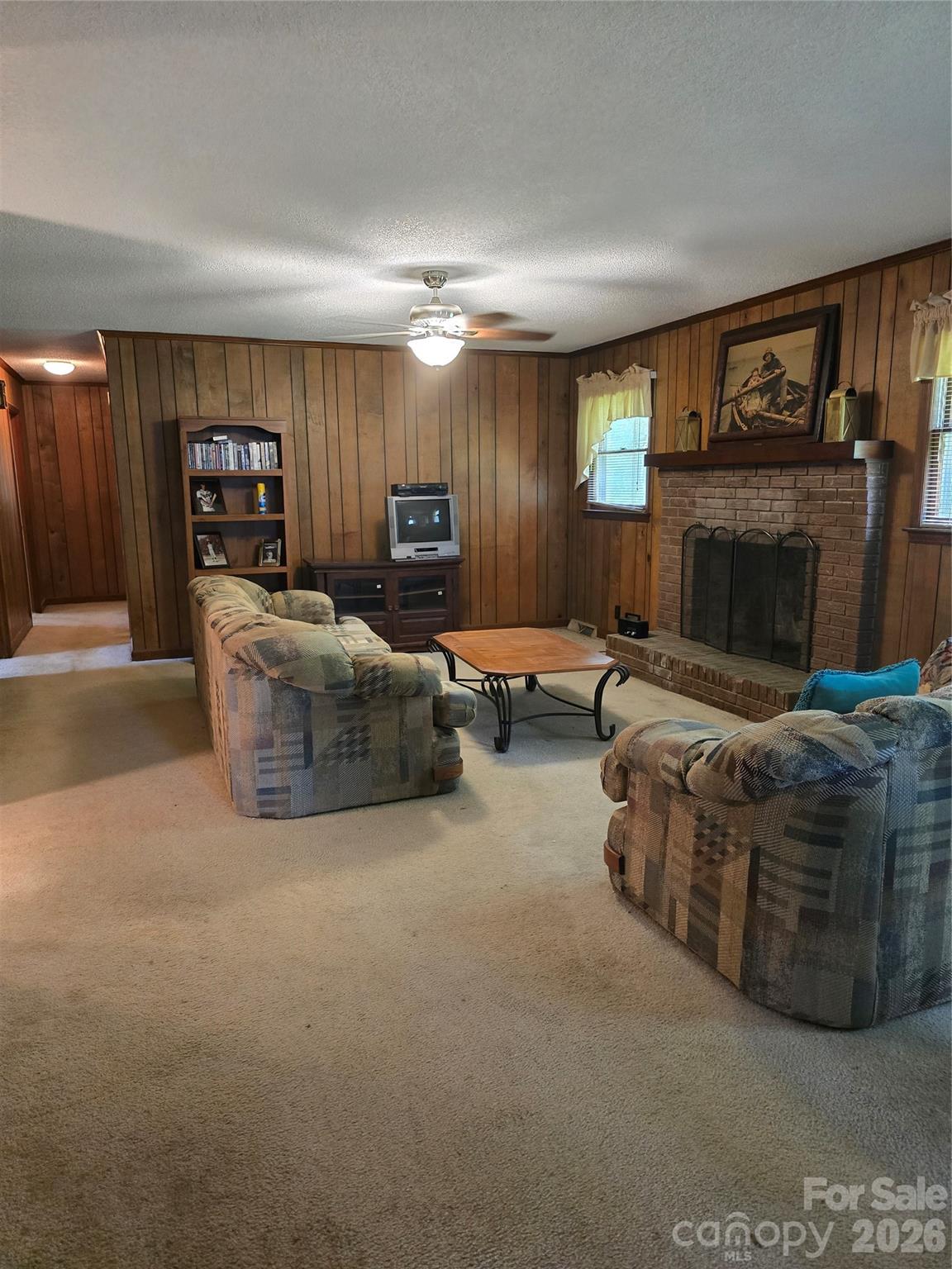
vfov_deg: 73.9
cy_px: 634
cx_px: 476
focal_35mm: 23
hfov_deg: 58.9
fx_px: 843
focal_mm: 6.3
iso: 800
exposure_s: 1/60
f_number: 1.7
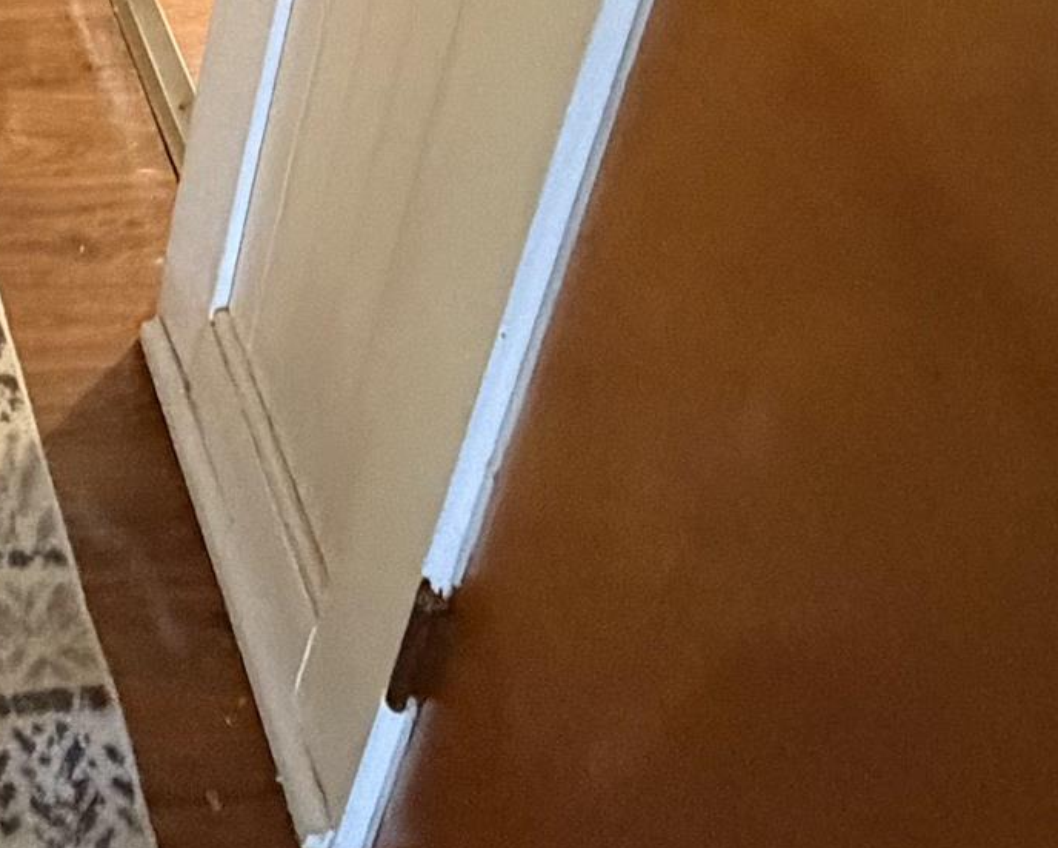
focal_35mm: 61
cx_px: -415
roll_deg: +0.5
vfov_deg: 18.7
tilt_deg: -25.7
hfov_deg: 25.4
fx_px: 1911
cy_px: -720
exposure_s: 1/60
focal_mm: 2.22
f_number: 2.2
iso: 1000
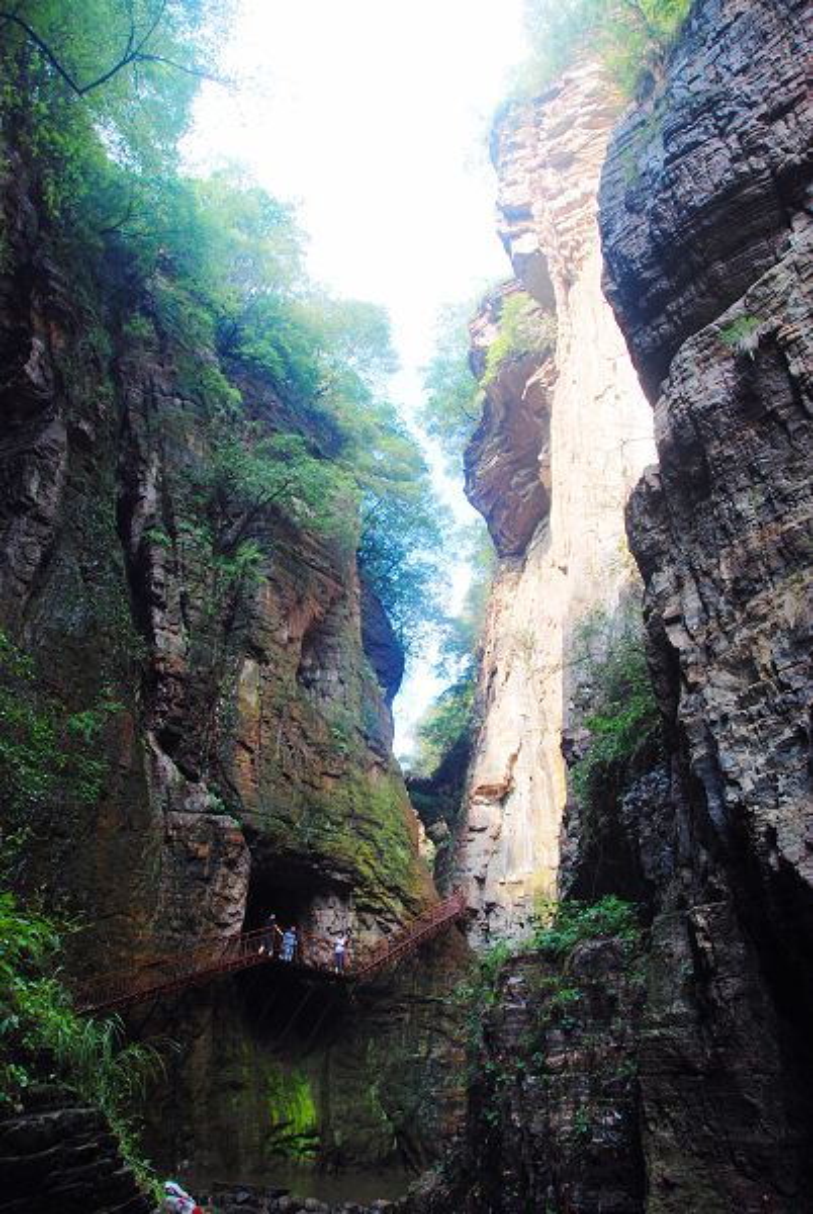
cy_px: 607
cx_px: 406
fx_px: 911
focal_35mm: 27
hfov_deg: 48.1
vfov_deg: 67.3
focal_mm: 18
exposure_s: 1/40
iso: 100
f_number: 10
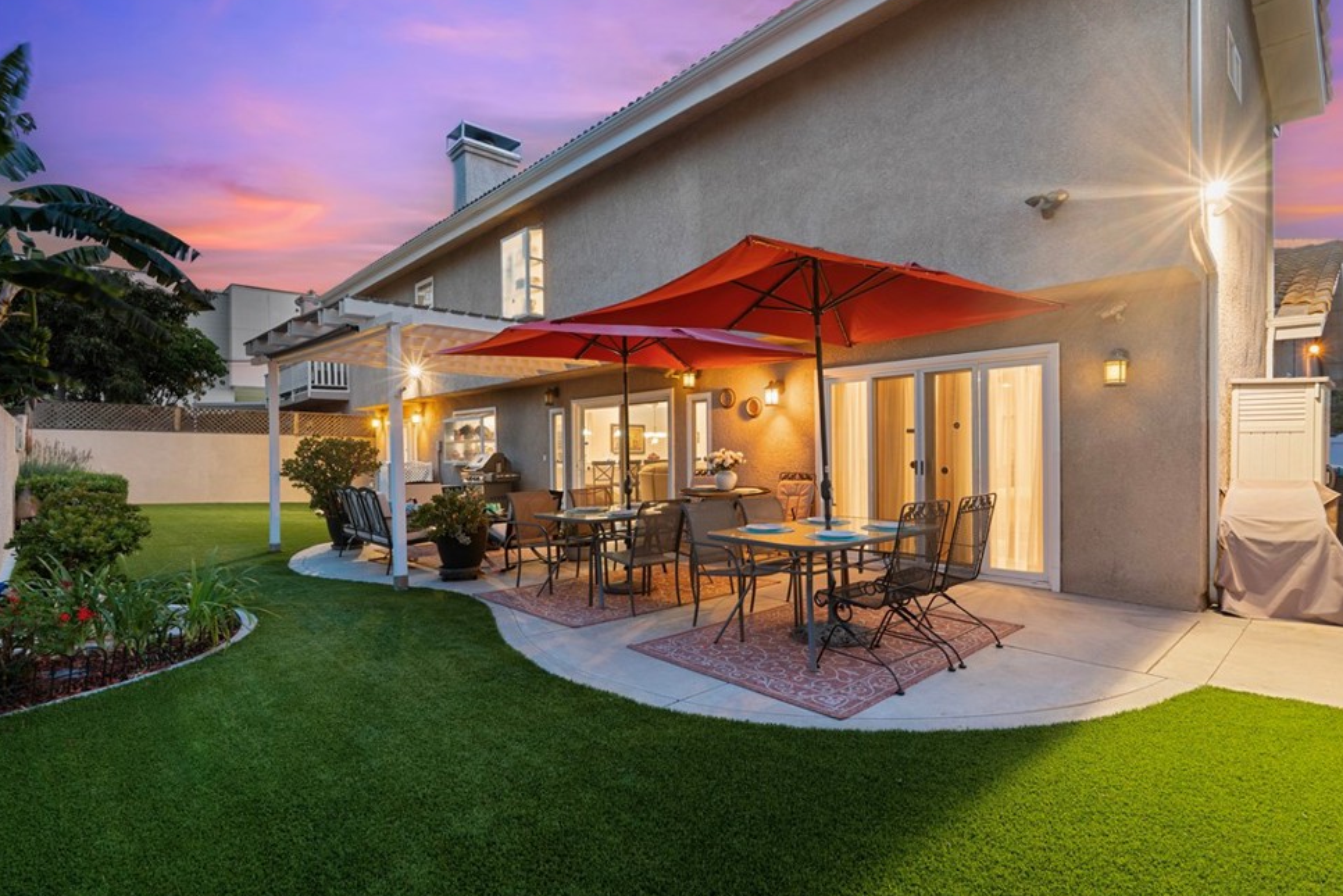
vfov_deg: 67.4
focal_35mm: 18
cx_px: 703
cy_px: 456
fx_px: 672
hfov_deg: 89.9
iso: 400
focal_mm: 17
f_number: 9
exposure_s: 3.2
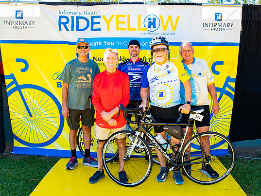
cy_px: 90
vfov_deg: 38.7
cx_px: 157
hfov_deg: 49.8
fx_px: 279
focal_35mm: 37
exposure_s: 1/200
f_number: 2.8
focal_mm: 24
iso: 100
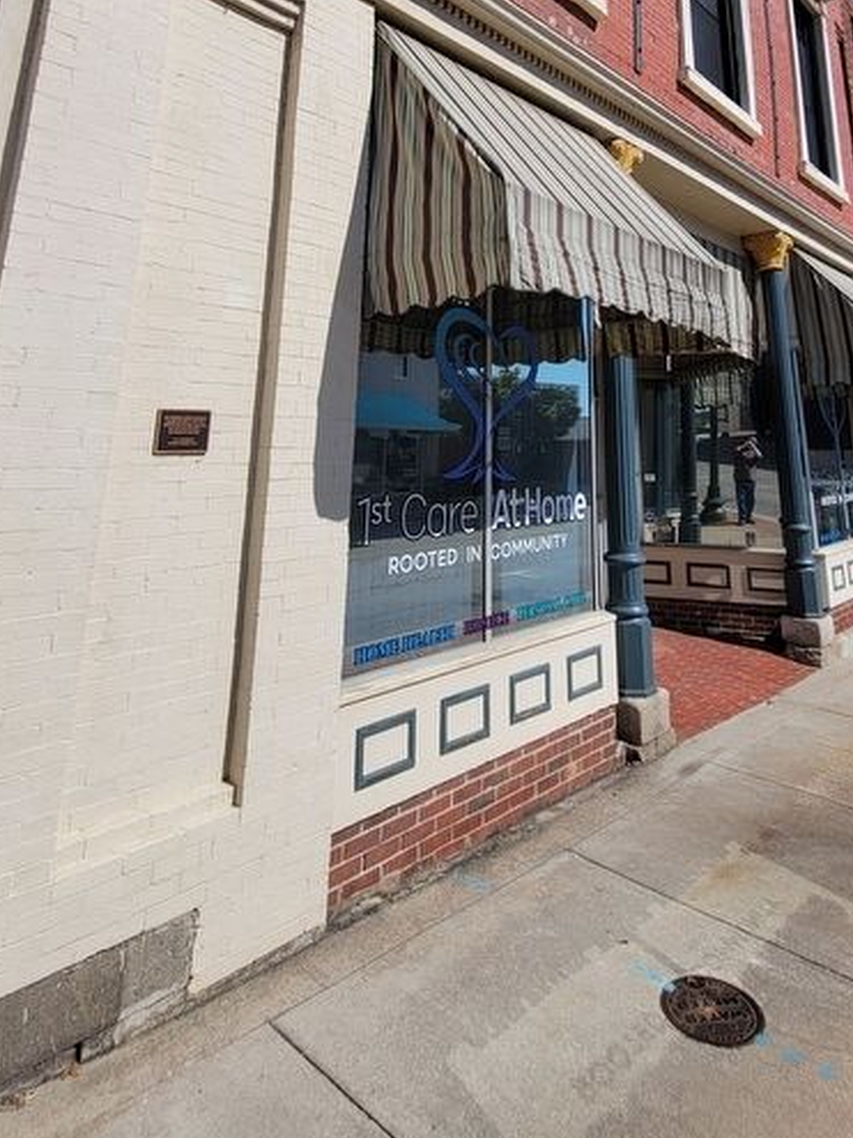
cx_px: 490
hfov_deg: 63.1
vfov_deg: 71.4
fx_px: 690
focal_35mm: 21
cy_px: 234
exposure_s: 1/2600
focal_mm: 2.2
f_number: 2.2
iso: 50
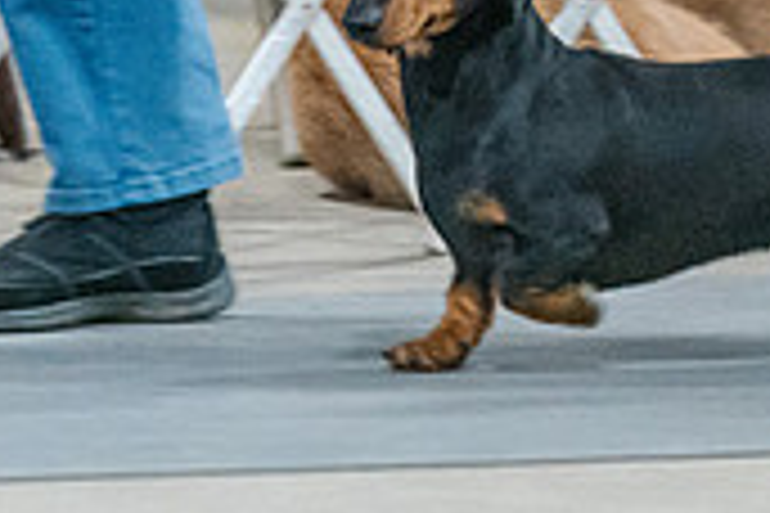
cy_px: -369
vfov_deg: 1.7
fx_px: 16917
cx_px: 556
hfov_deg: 2.6
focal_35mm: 791
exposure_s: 1/200
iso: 6400
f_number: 3.5
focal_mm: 200
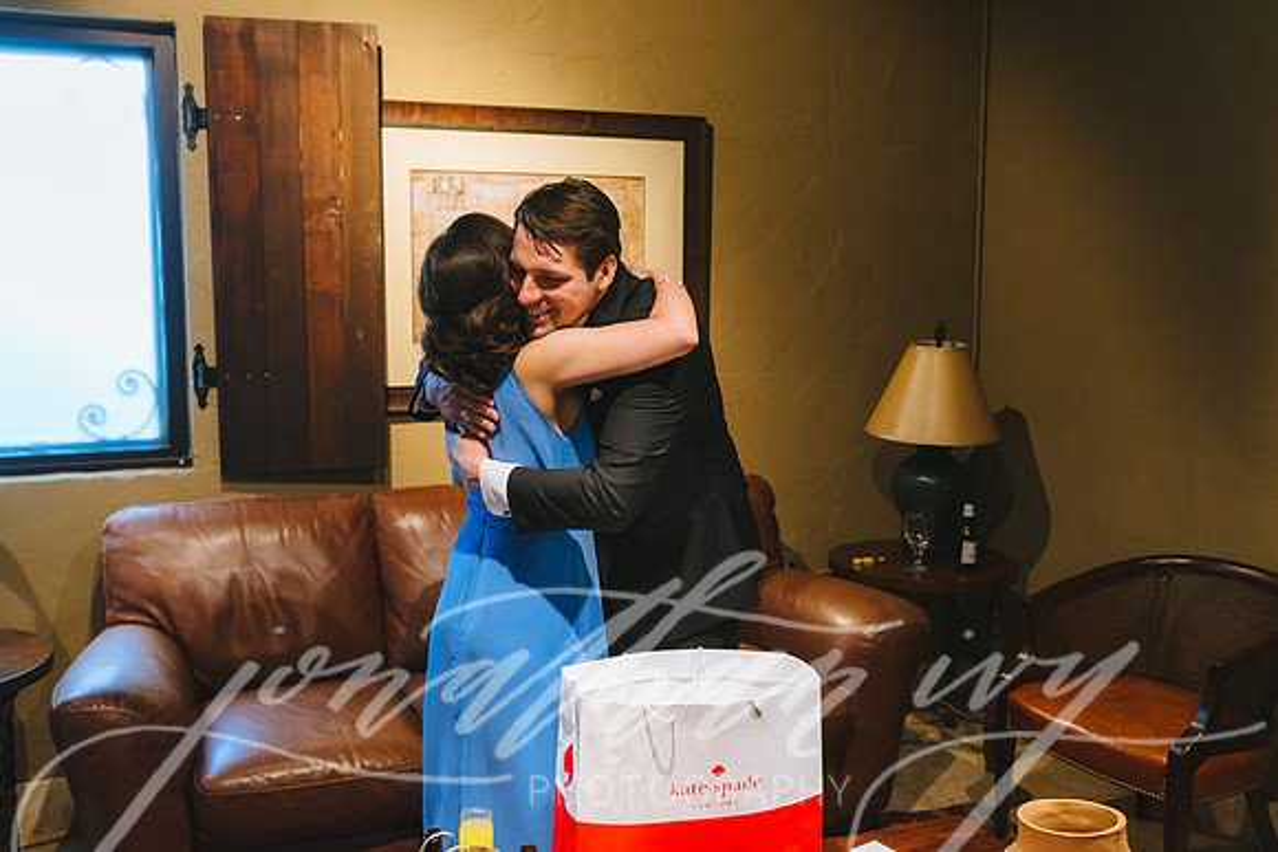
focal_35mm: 35
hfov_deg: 54.4
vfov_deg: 37.9
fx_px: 1243
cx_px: 639
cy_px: 426
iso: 1600
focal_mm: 35
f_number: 4
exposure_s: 1/125
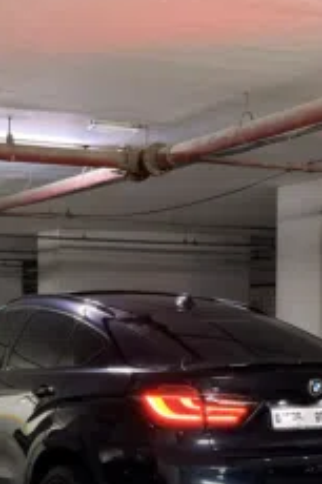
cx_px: 154
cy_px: 356
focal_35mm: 87
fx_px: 1169
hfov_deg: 15.7
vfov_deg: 23.2
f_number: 1.78
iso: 640
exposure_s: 1/17
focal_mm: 6.76
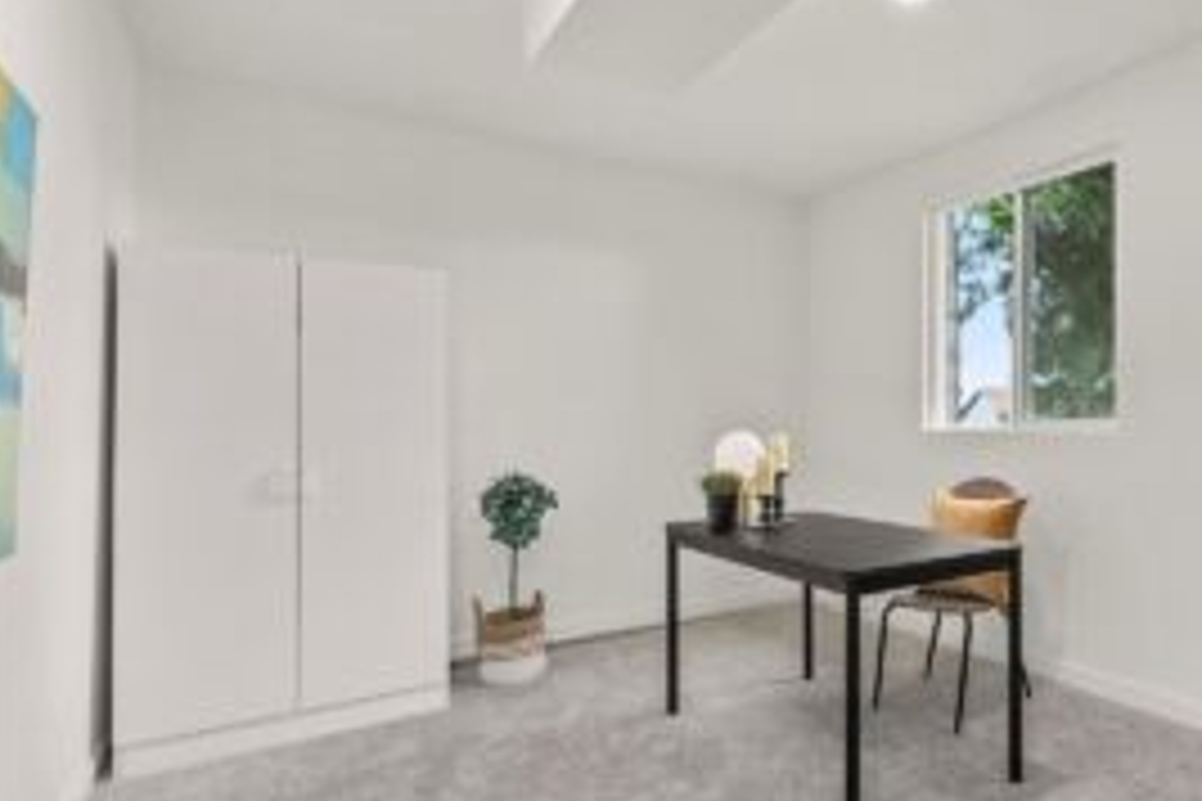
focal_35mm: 21
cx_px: 882
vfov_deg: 59.1
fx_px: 701
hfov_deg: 76.0
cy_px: 470
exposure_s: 1/60
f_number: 7.1
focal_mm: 14
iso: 125
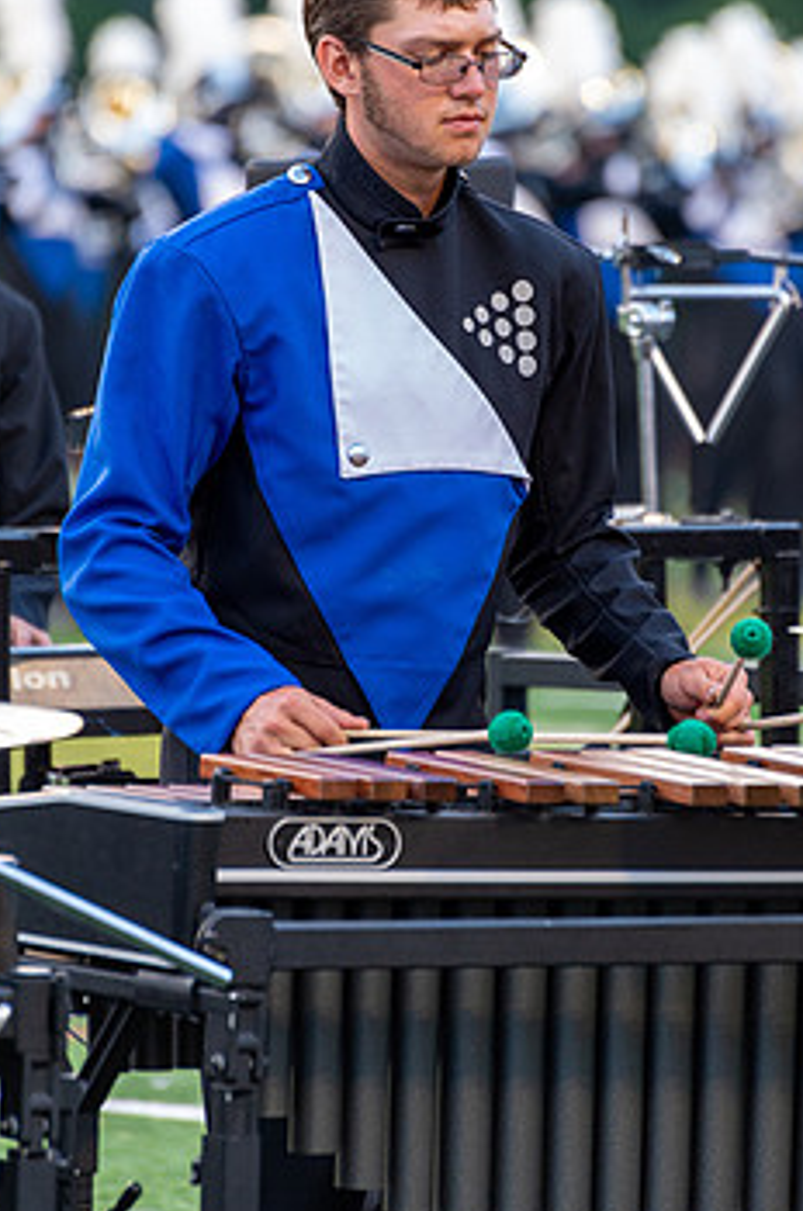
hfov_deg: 3.5
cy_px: 460
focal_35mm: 386
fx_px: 12965
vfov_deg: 5.3
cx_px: 407
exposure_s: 1/200
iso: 2800
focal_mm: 300
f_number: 5.6
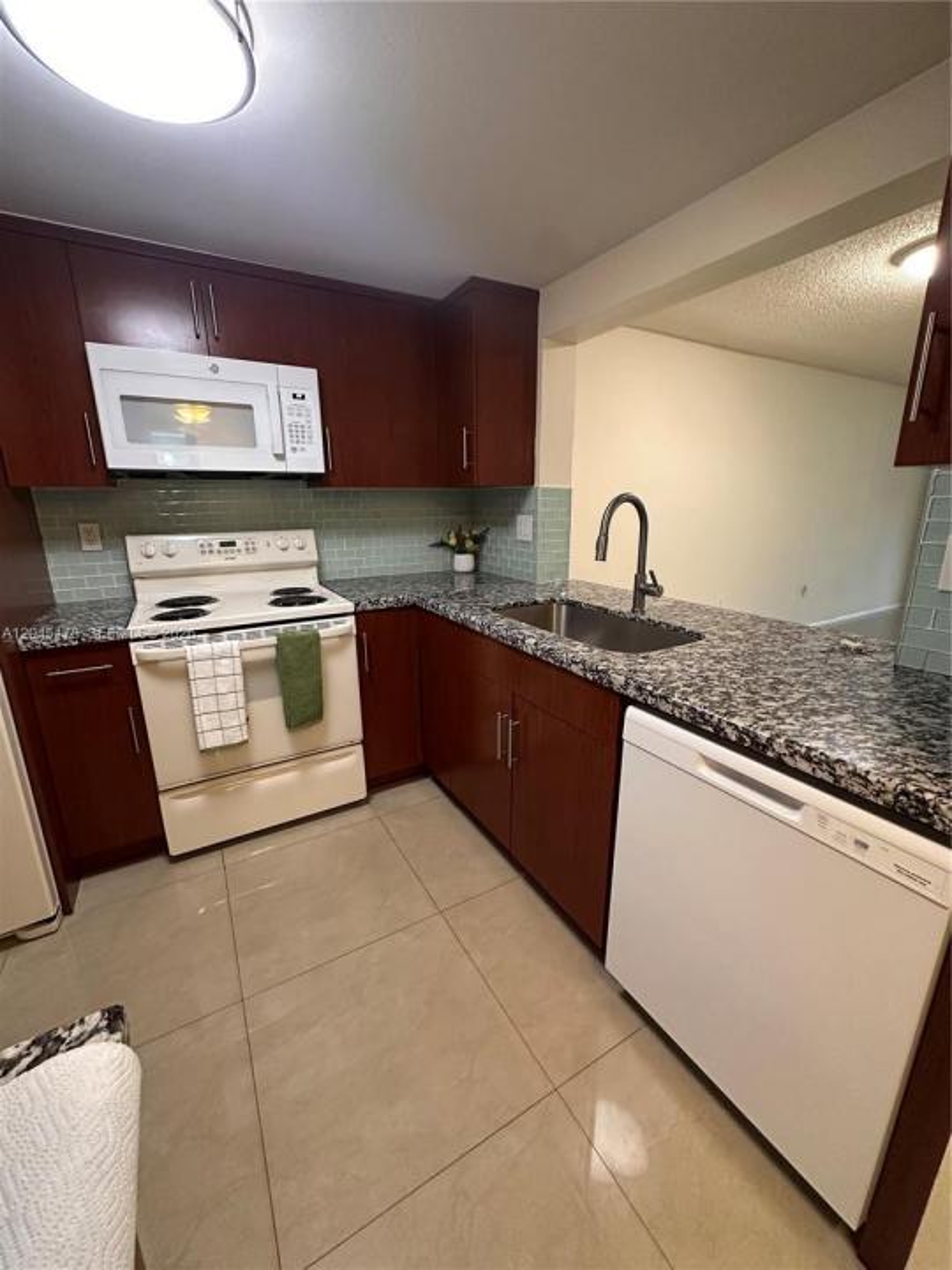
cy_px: 635
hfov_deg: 85.7
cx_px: 476
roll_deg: -0.7
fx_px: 513
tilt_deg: -14.7
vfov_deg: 102.1
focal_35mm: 14
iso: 400
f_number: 2.2
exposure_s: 1/60
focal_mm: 2.22
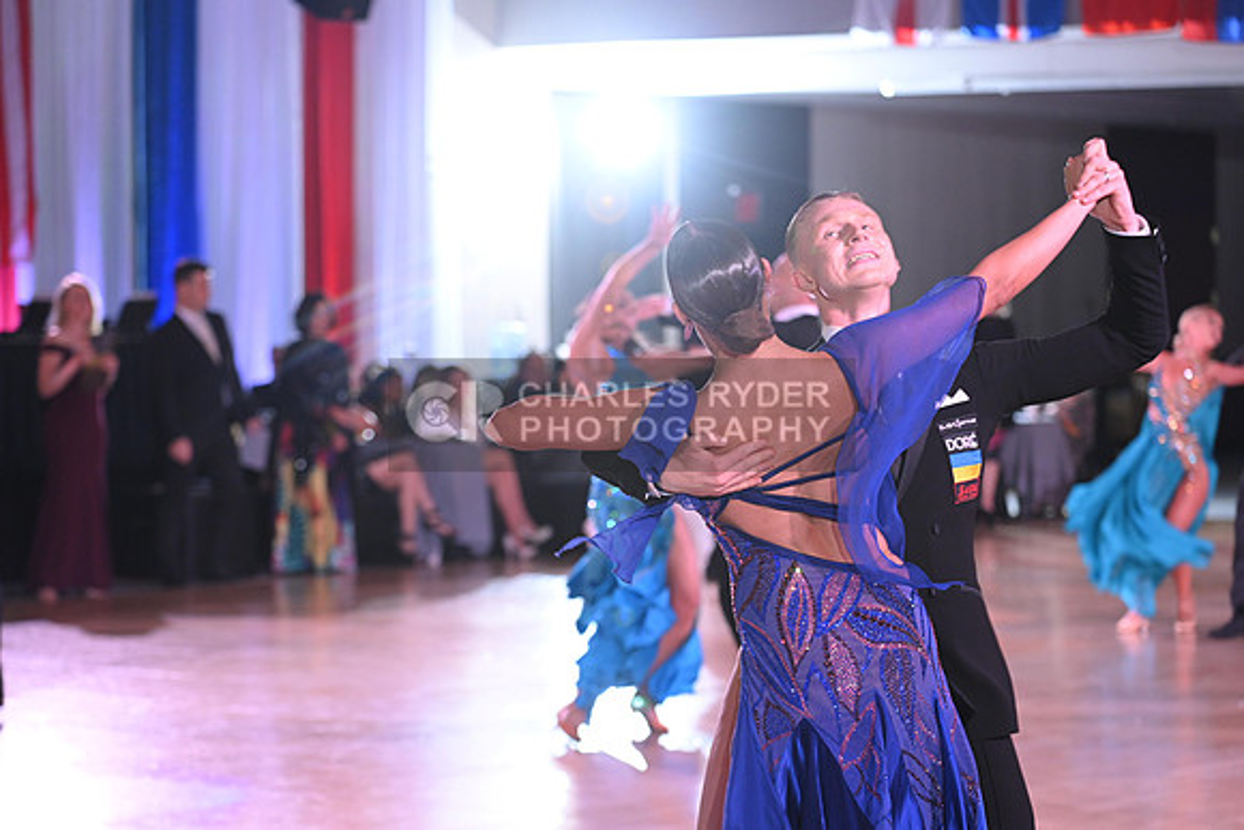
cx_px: 622
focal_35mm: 120
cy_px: 415
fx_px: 4147
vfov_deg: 11.4
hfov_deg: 17.1
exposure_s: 1/200
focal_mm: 120
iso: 1600
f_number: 4.5
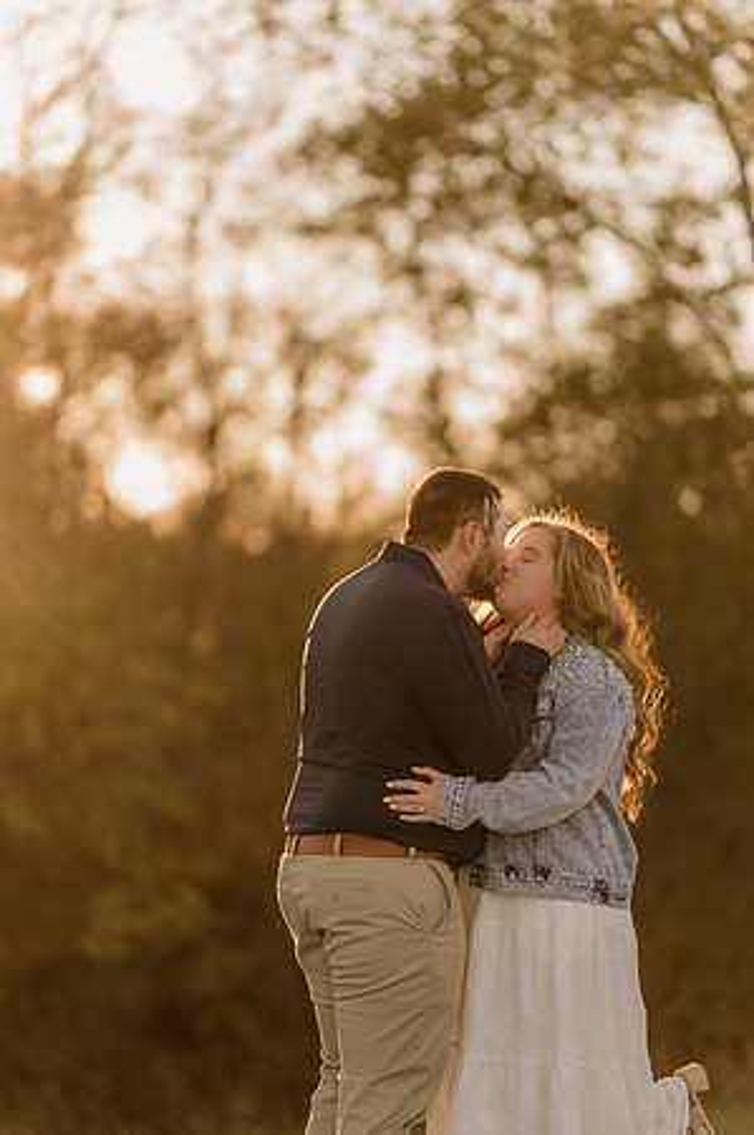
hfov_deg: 16.0
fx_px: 2676
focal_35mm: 85
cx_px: 377
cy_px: 568
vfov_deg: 23.9
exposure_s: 1/1000
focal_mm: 85
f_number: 1.4
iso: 50
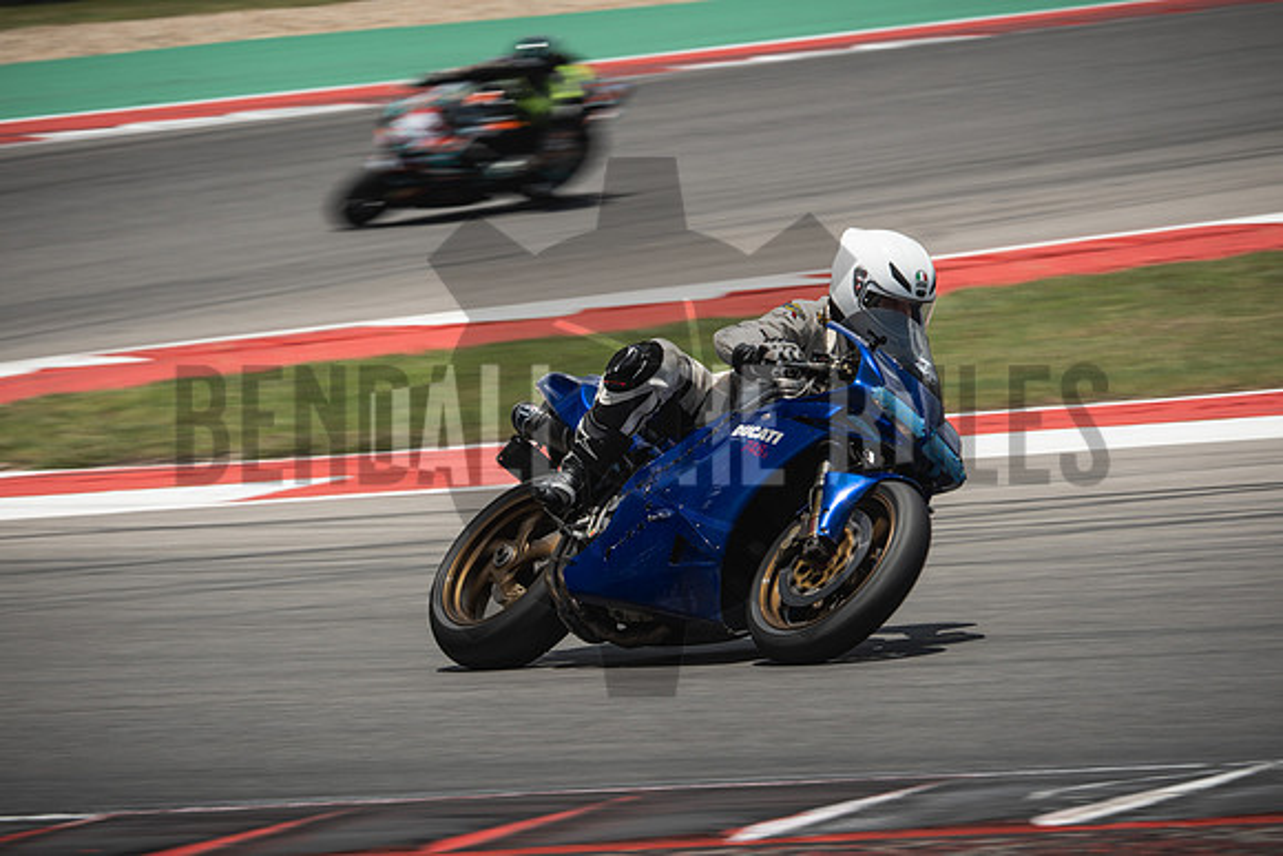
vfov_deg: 4.6
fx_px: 10694
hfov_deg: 6.9
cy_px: 428
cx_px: 642
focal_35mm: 300
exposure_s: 1/200
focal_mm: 200
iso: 125
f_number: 9
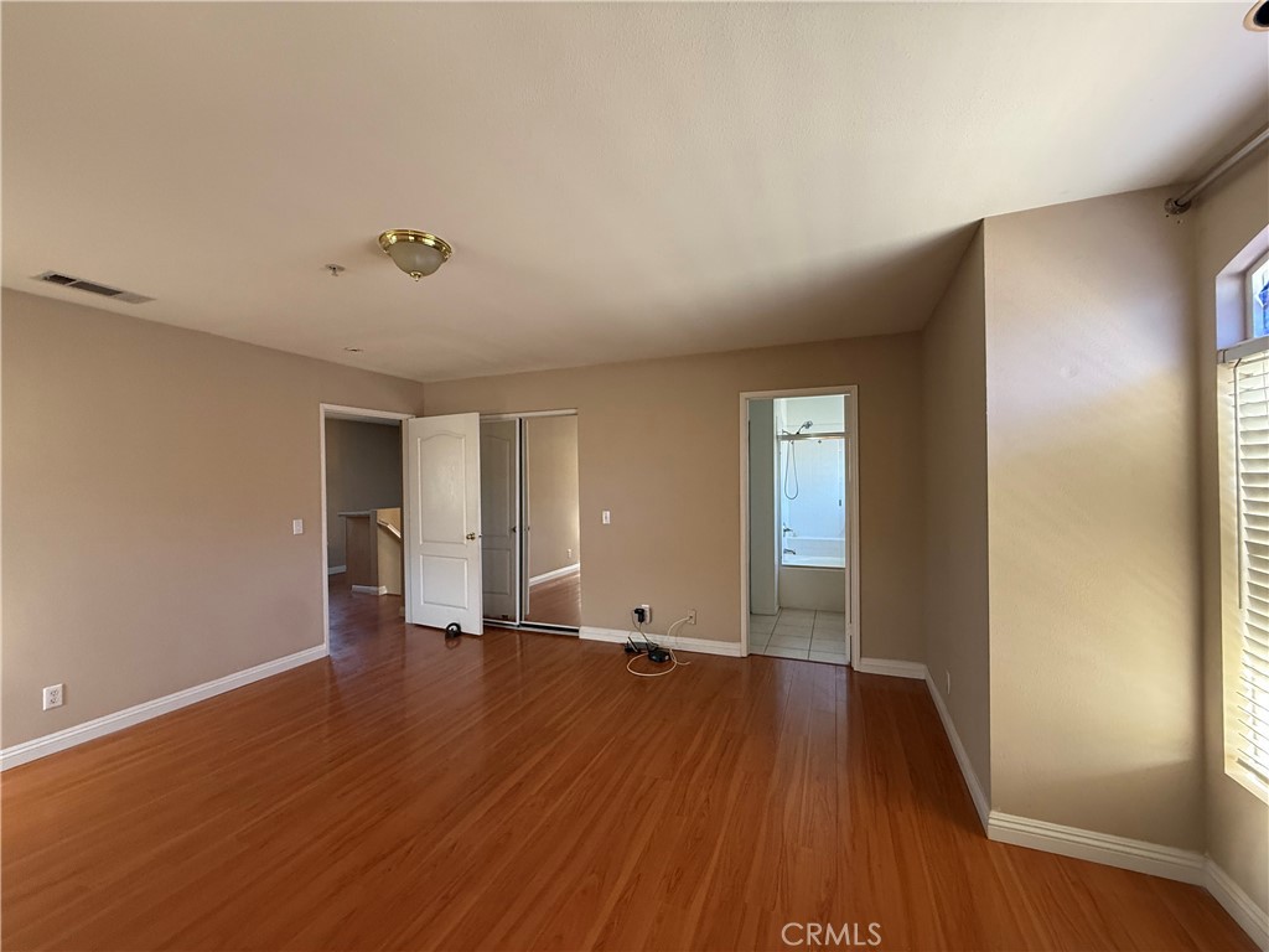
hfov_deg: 102.1
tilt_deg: +0.6
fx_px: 513
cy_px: 476
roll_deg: +0.8
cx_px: 634
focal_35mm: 14
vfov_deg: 85.7
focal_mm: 2.22
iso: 320
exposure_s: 1/86
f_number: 2.2
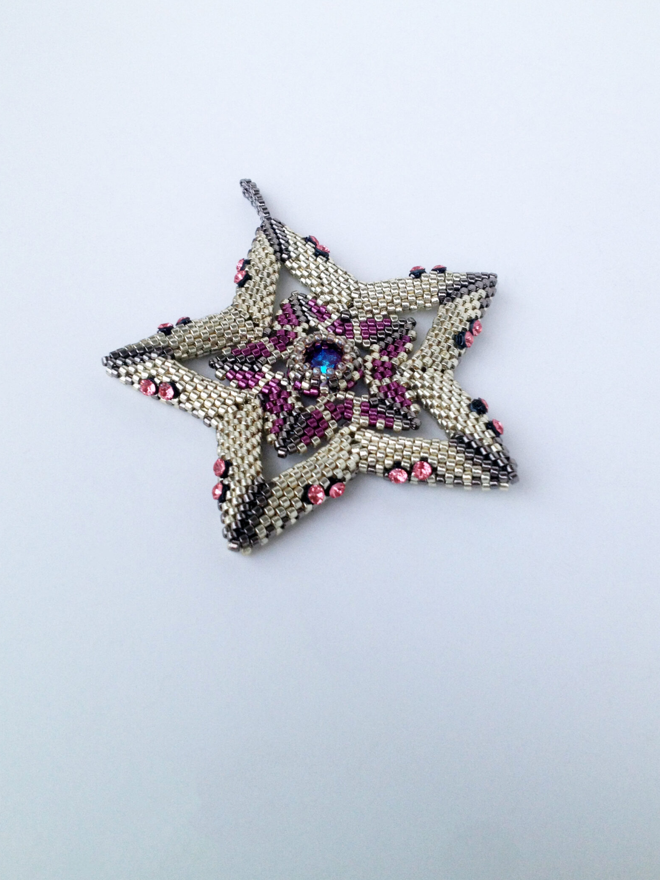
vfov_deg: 43.8
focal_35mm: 43
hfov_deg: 33.6
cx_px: 332
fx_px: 1093
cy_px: 405
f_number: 2.4
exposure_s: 1/24
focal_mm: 4.28
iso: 50
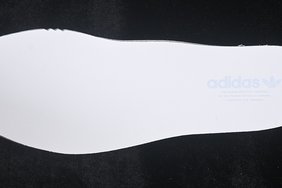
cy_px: 100
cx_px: 137
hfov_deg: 24.2
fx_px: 658
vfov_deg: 16.3
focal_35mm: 84
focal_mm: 50
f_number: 7.1
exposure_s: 1/80
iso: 160
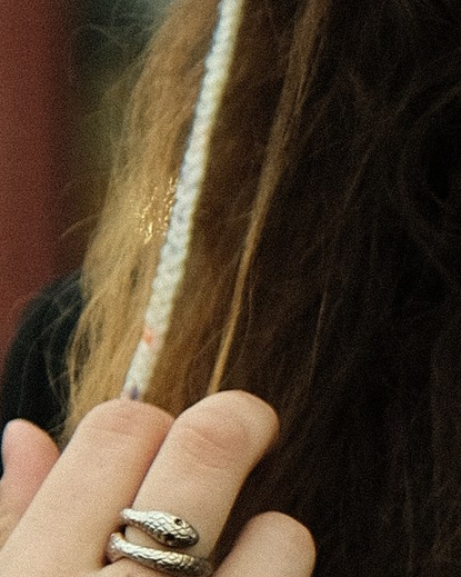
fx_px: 4146
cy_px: 334
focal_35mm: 243
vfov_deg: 8.0
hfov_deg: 6.2
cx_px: 844
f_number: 1.4
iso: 640
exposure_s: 1/1000
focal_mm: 23
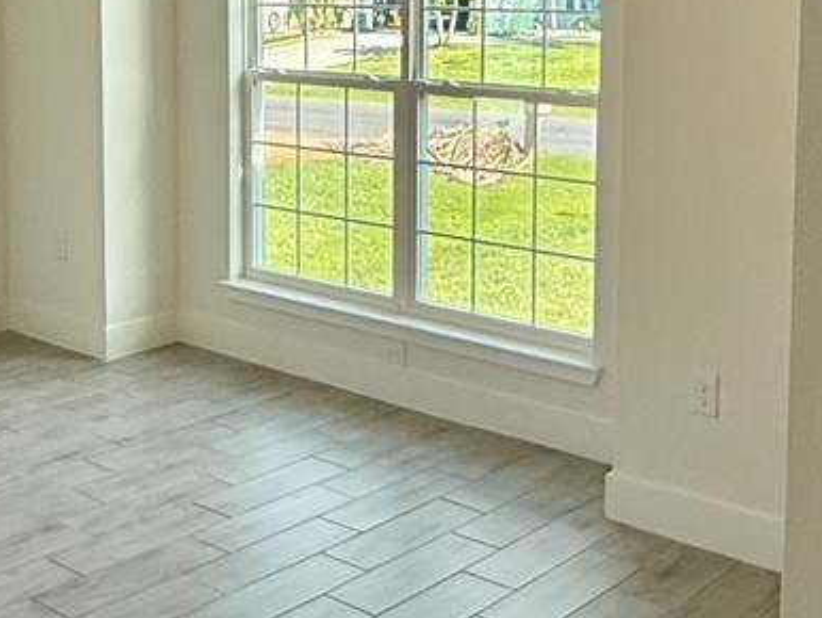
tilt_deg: -3.7
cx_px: 347
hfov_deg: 33.2
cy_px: 92
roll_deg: -0.2
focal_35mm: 58
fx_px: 1378
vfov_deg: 24.7
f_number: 2.2
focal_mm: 2.22
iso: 64
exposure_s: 1/200
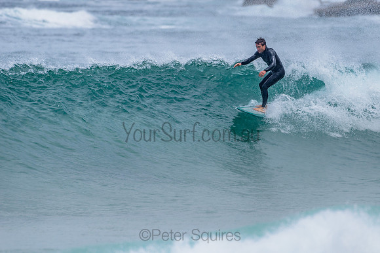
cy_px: 98
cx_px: 233
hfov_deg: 3.4
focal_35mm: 613
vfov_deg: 2.2
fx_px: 6469
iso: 360
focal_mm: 500
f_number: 5.6
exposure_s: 1/2000
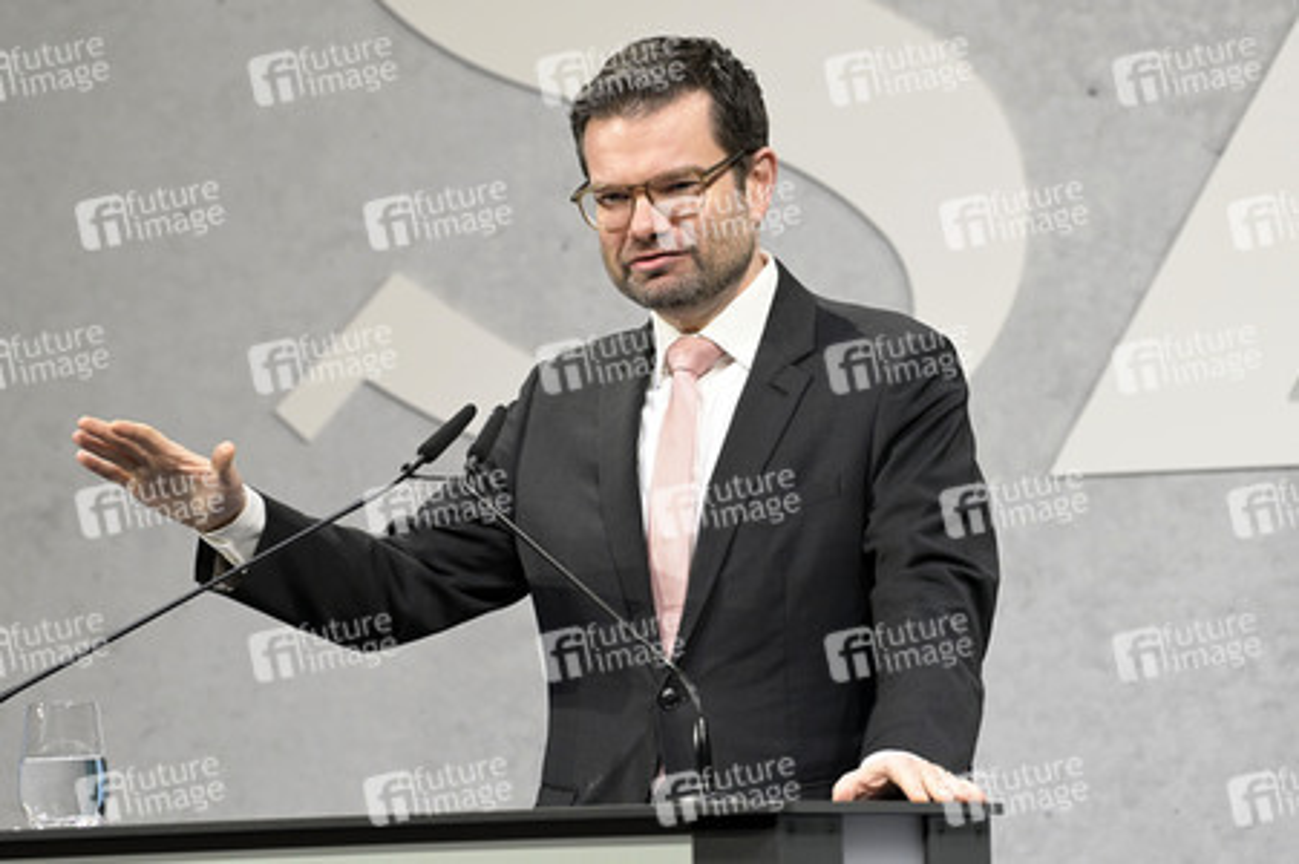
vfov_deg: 5.3
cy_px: 432
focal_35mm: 260
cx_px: 650
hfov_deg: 7.9
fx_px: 9375
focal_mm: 260
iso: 4000
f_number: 5.6
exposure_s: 1/500
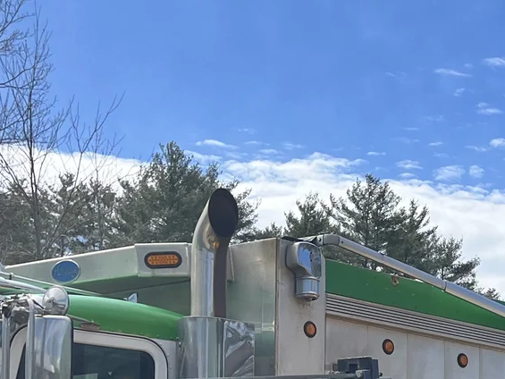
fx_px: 1342
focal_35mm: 92
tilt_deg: +2.1
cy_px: 599
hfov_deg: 19.8
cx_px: 638
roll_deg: +0.7
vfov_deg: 14.7
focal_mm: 5.1
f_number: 1.6
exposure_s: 1/1957
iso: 50
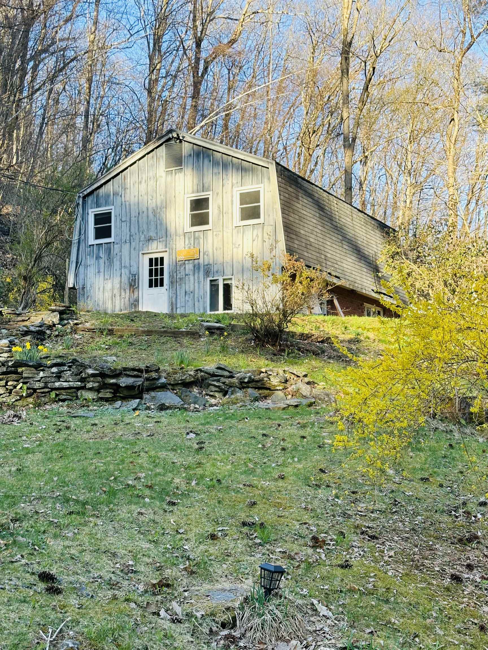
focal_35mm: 48
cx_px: 244
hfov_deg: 30.3
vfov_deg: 39.7
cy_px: 325
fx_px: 902
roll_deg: -1.1
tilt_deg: +4.8
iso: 64
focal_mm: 6.86
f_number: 1.78
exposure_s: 1/452
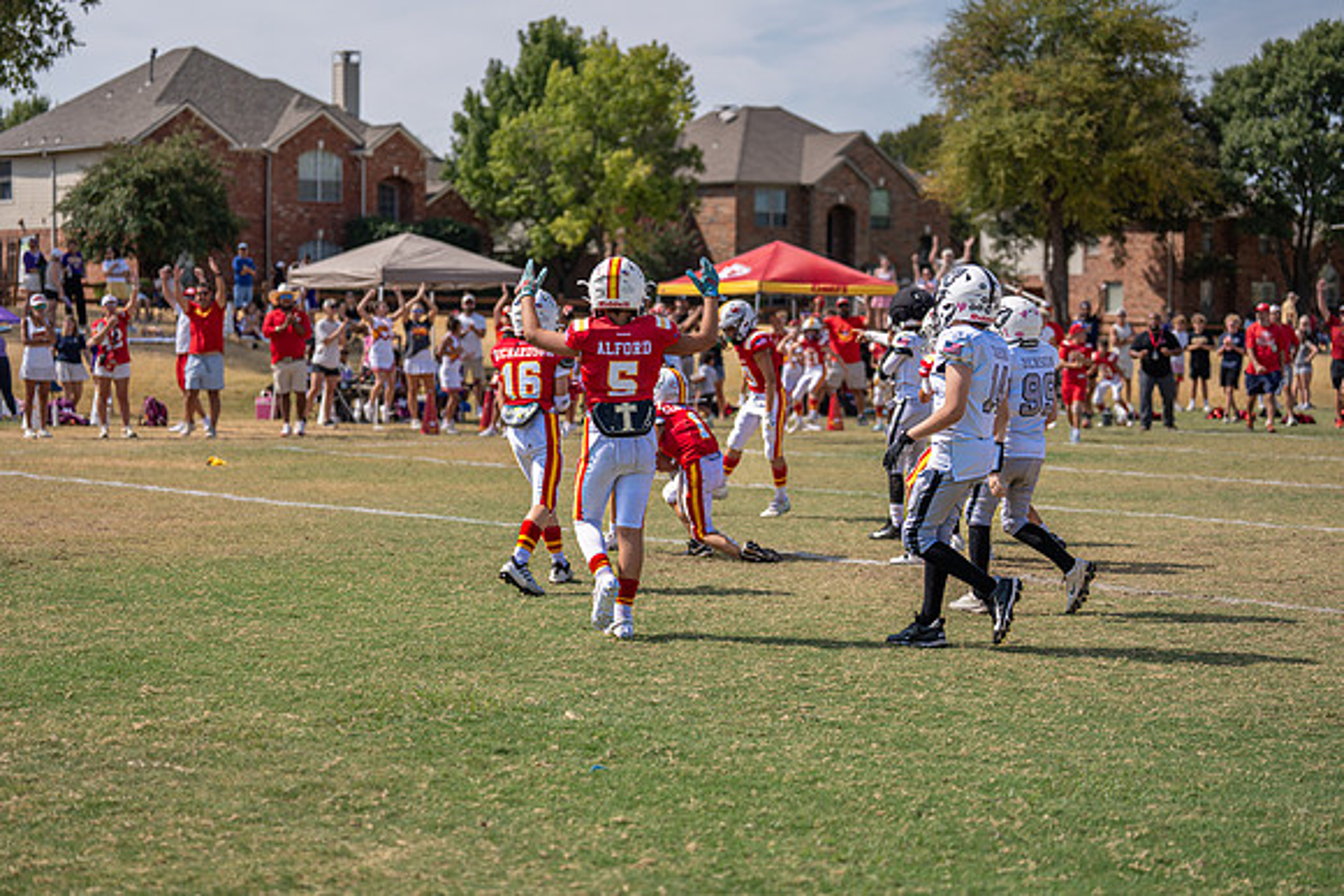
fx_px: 2702
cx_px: 672
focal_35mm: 72
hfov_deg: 27.9
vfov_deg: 18.8
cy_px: 448
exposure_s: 1/3200
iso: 100
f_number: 2.8
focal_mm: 70
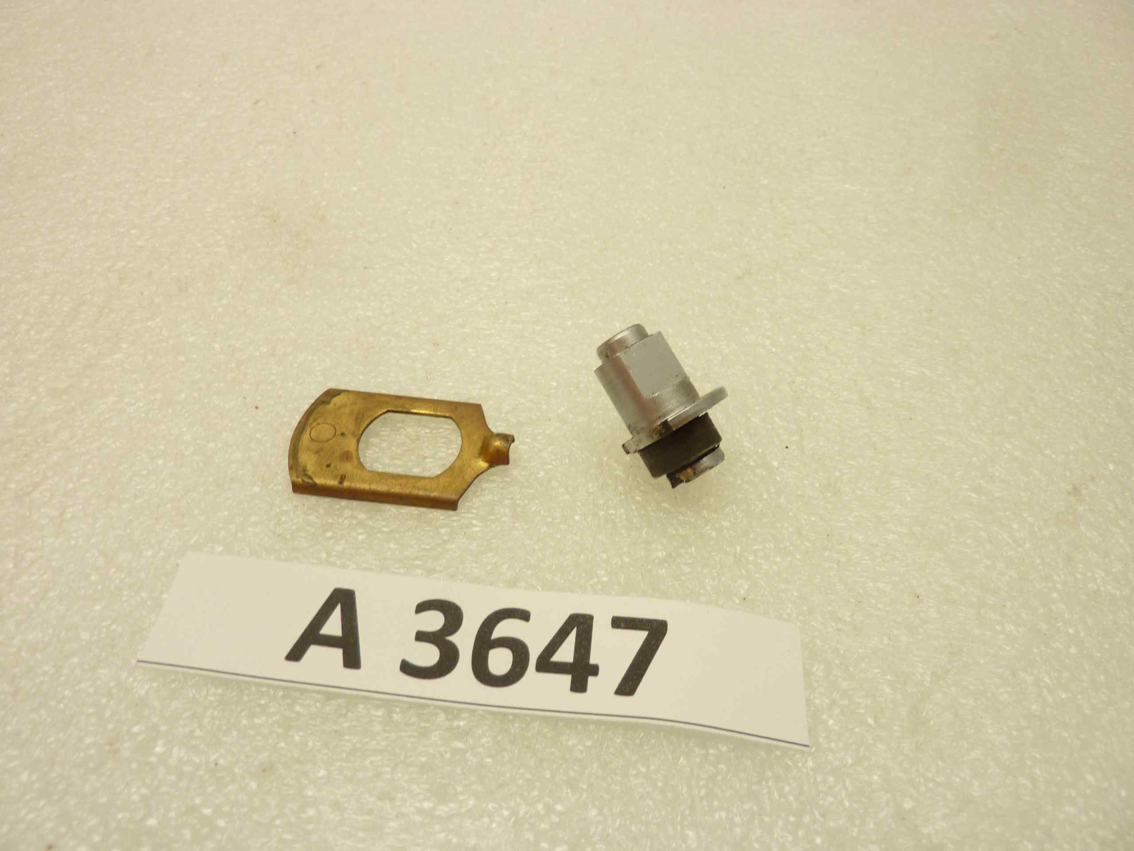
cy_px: 426
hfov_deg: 69.4
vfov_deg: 54.9
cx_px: 567
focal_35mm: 25
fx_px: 819
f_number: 3.3
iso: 80
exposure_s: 1/25
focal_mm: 4.1
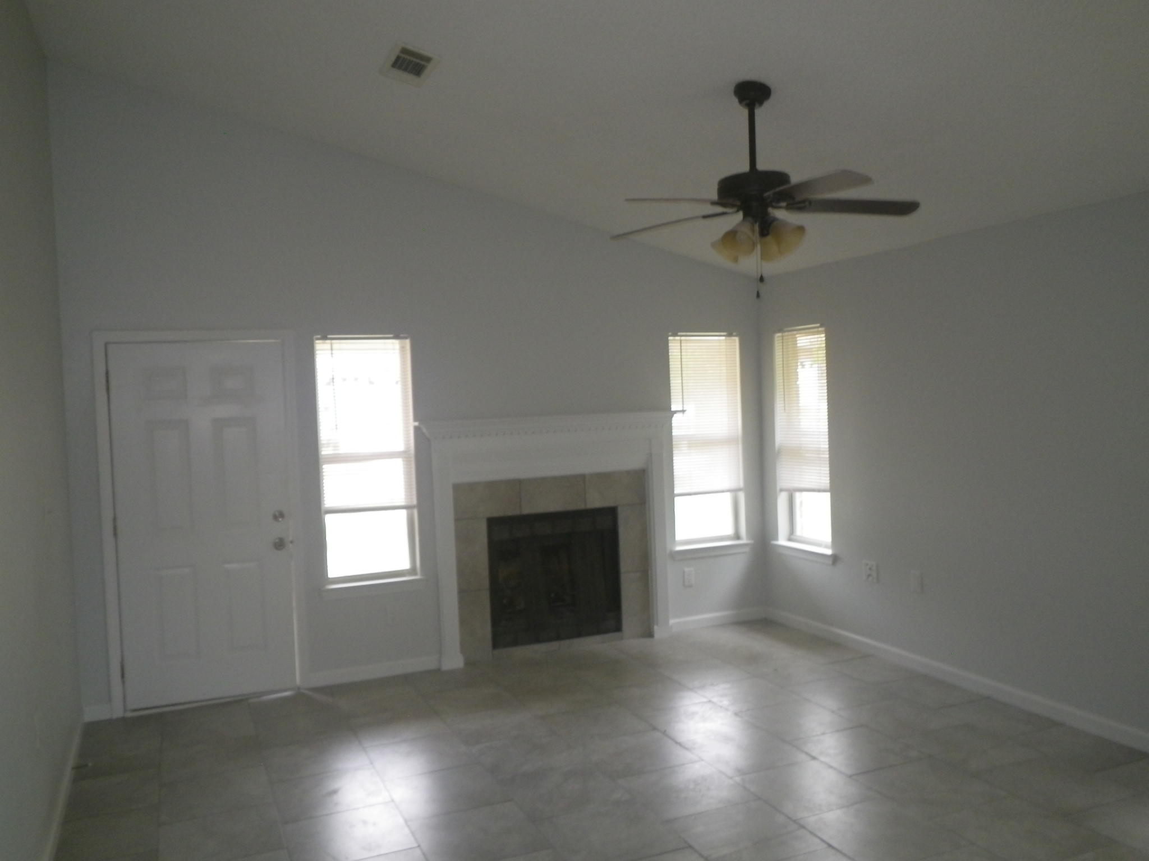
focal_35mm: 28
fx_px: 929
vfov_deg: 49.7
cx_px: 574
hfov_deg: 63.4
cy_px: 430
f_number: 3.5
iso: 160
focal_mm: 5
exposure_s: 1/50
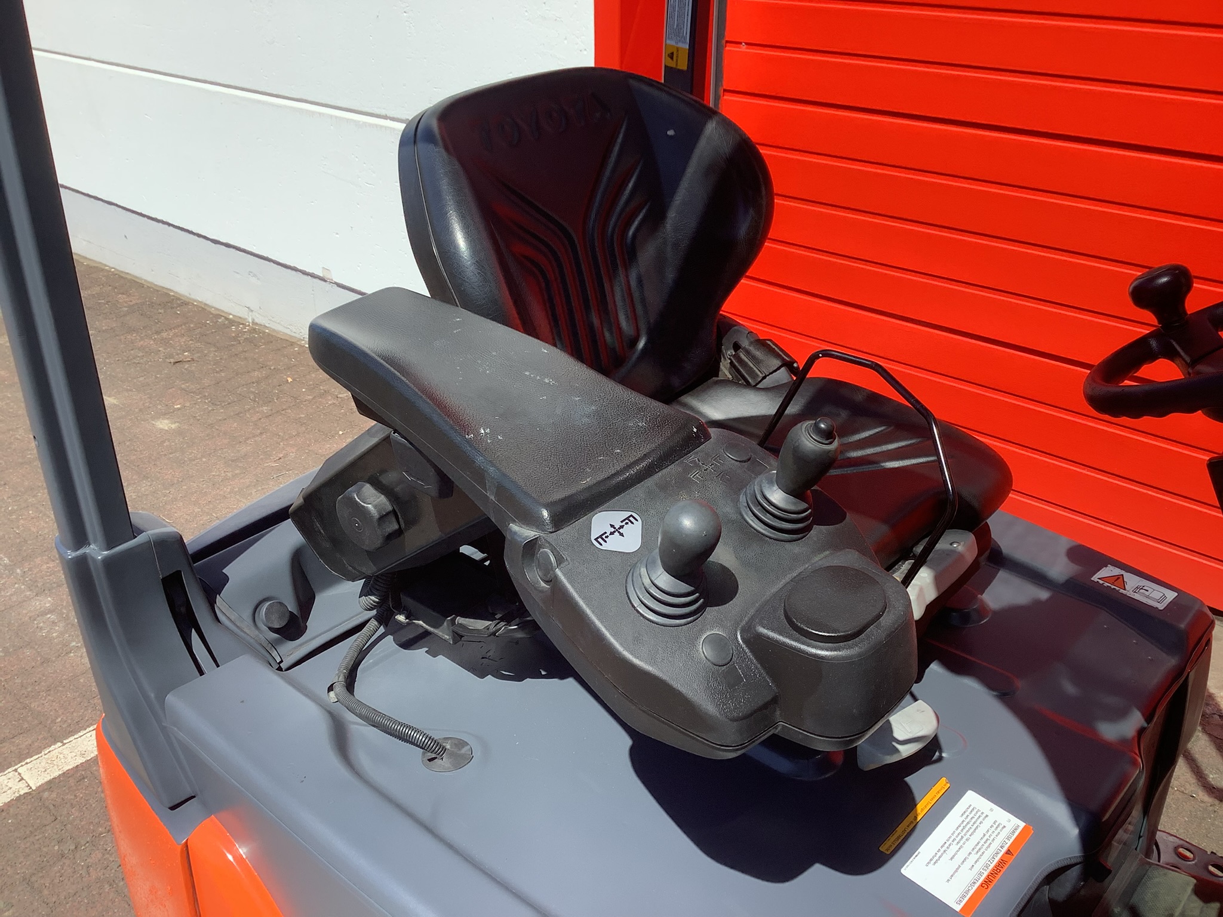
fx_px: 1095
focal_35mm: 31
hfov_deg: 58.4
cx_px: 612
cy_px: 458
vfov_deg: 45.4
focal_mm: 3.3
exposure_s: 1/741
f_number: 2.4
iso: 25
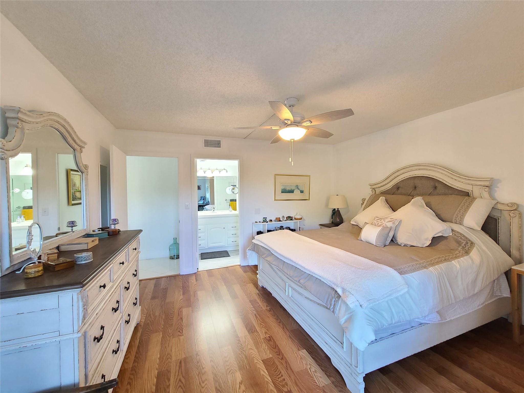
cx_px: 262
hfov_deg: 106.2
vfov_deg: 89.9
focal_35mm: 13
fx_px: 197
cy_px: 196
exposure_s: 1/40
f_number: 2.2
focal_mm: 2.2
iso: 400
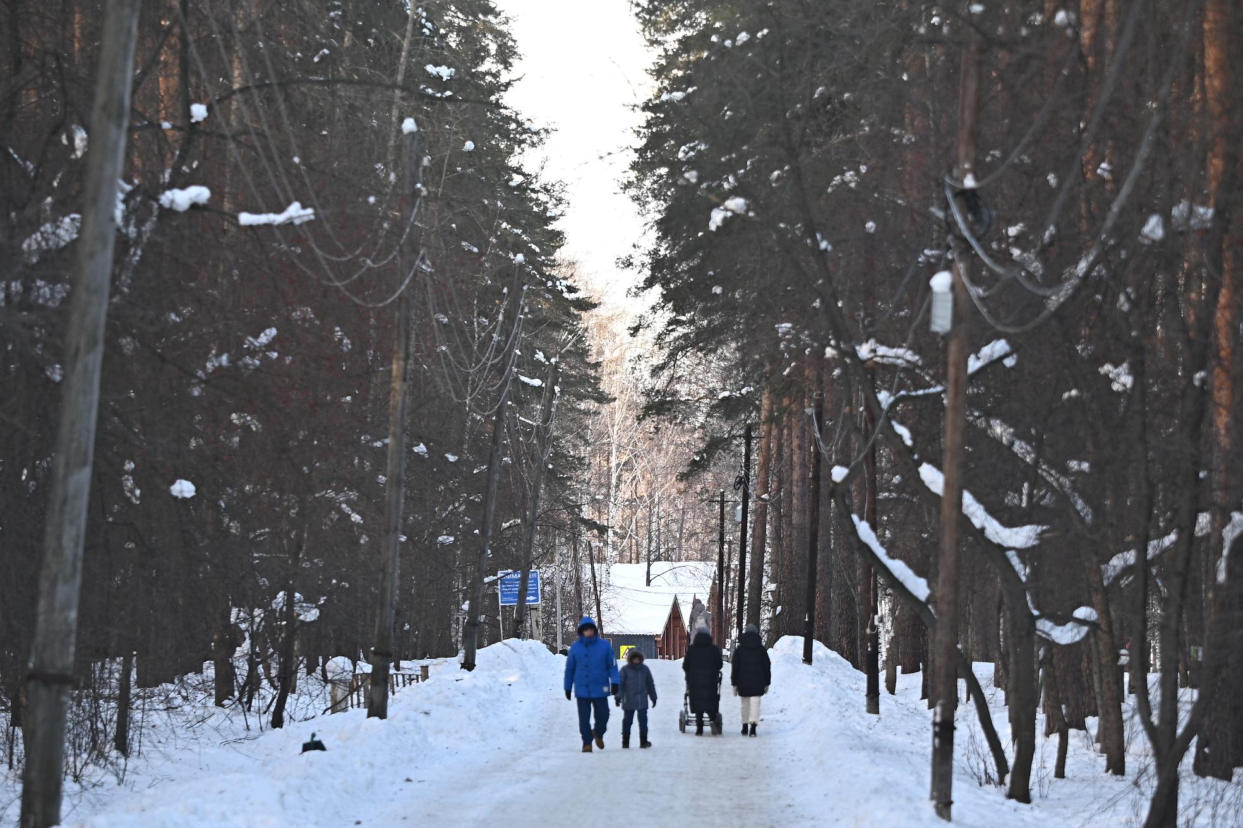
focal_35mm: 202
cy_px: 414
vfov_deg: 6.8
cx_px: 622
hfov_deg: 10.2
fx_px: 6974
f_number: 3.2
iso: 200
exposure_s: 1/200
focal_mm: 135
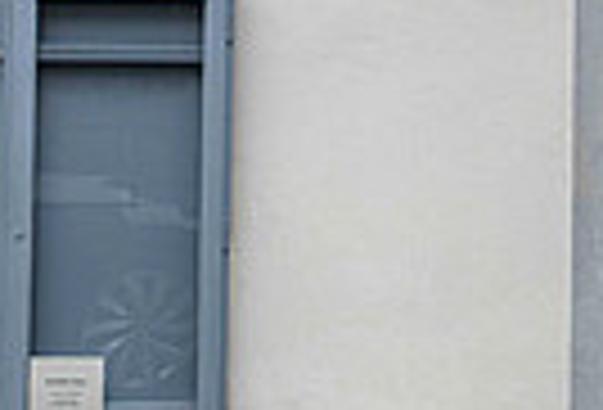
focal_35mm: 148
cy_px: -187
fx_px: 2493
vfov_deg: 9.2
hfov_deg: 13.7
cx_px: 494
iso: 64
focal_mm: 32
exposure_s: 1/400
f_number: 3.5
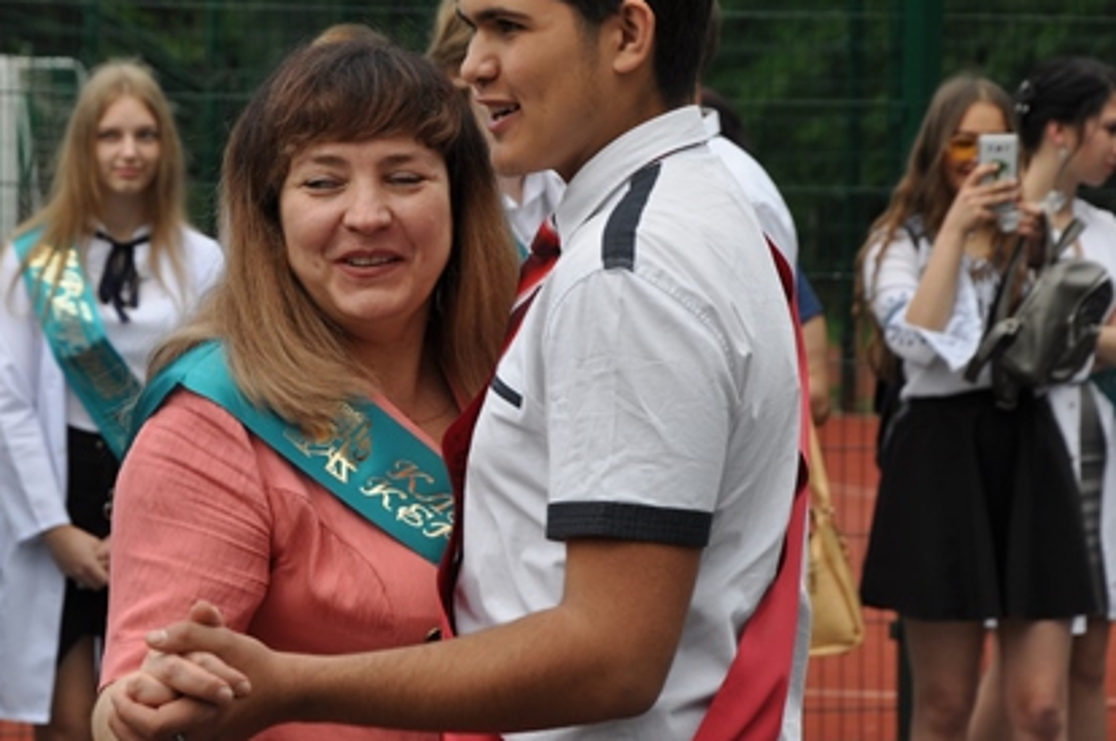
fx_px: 6193
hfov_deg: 10.3
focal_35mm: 200
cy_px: 265
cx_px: 431
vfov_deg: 6.8
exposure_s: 1/250
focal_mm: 92
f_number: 8
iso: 200
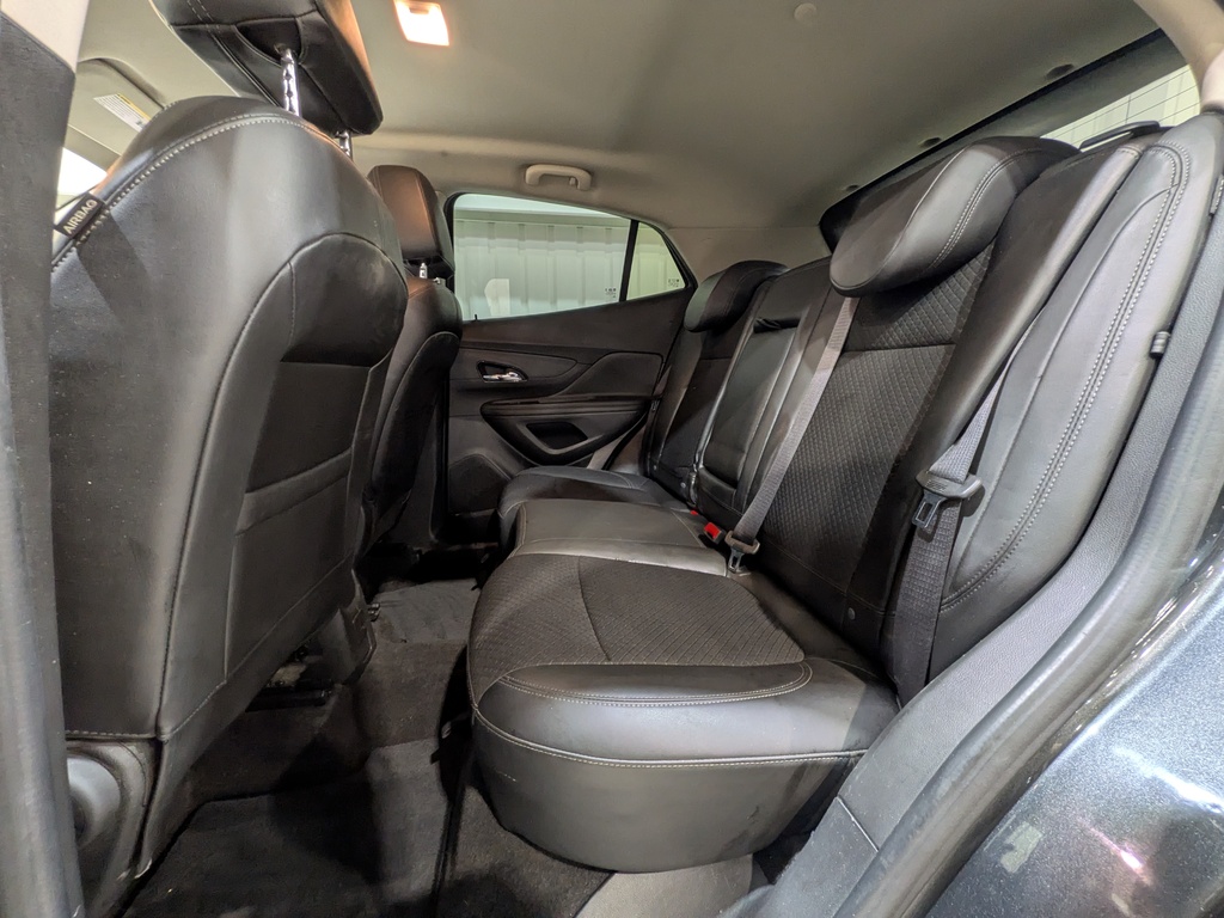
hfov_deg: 102.1
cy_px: 459
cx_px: 612
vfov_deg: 85.7
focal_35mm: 14
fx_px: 495
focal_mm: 1.83
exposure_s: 1/24
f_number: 2.2
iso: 218
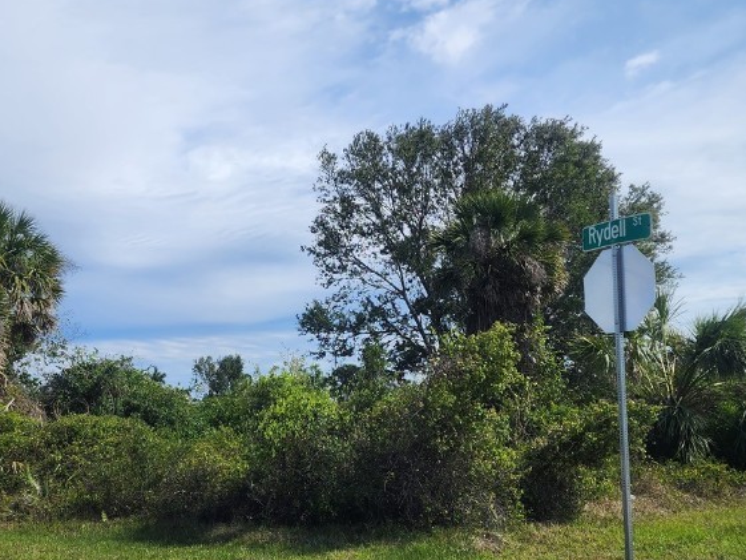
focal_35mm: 42
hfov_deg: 44.5
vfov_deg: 34.1
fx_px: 905
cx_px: 298
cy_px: 358
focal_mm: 6.4
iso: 12
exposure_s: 1/1453
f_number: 1.8
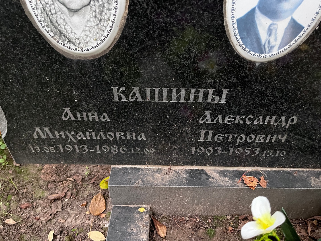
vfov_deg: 53.1
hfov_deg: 67.3
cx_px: 160
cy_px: 120
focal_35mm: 26
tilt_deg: -39.1
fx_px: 241
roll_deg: -2.1
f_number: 1.6
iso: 500
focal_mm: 5.1
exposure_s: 1/54
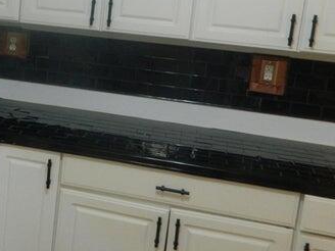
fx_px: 629
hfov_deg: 27.8
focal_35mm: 65
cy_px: 71
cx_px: -14
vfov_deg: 22.4
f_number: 3.1
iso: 220
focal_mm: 4.5
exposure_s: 1/30
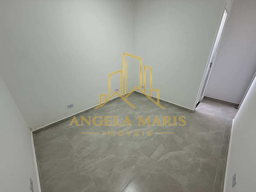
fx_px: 104
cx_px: 128
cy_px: 96
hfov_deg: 102.1
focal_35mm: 14
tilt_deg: -23.4
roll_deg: +1.1
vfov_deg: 85.7
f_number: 2.2
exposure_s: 1/99
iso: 200
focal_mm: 2.22
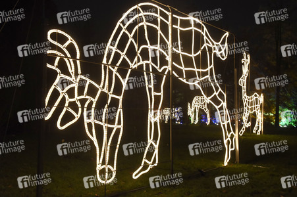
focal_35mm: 34
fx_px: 280
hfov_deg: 55.8
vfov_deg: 38.8
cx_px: 148
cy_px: 98
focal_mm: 34
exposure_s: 1/25
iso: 3200
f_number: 5.6
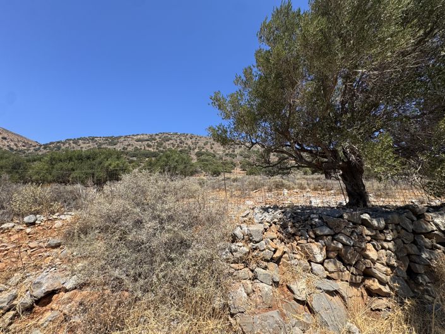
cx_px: 222
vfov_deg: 85.6
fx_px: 180
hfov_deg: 102.1
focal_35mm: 14
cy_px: 167
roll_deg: -1.3
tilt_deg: +14.3
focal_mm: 2.22
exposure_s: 1/1143
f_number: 2.2
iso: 40
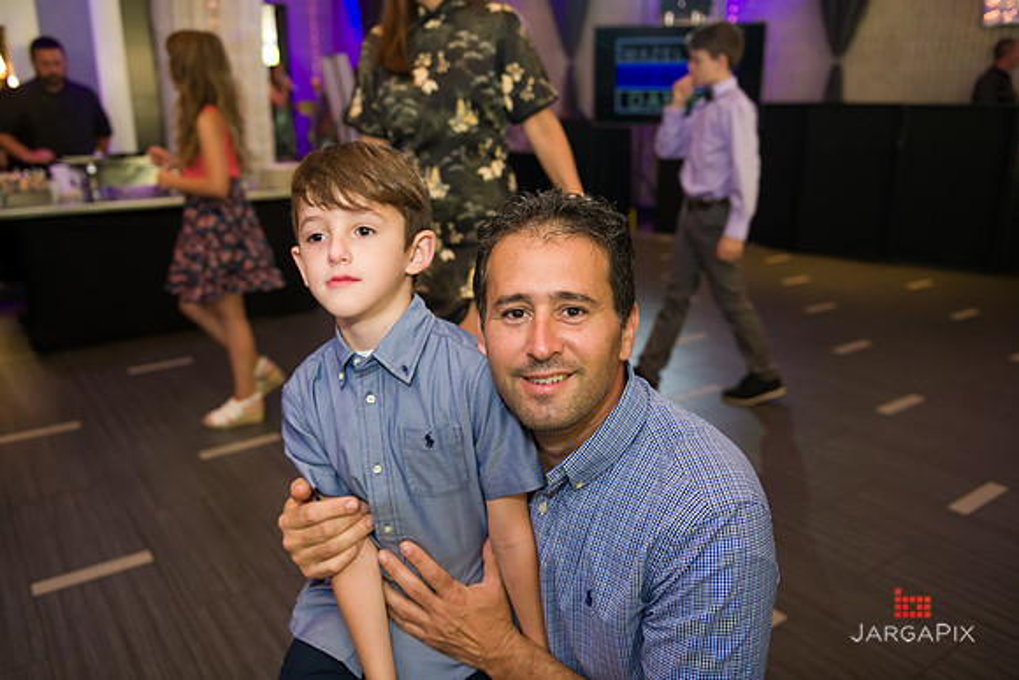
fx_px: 821
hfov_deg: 63.6
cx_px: 510
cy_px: 340
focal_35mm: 29
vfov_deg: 45.0
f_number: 3.2
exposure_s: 1/125
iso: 1600
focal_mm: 29
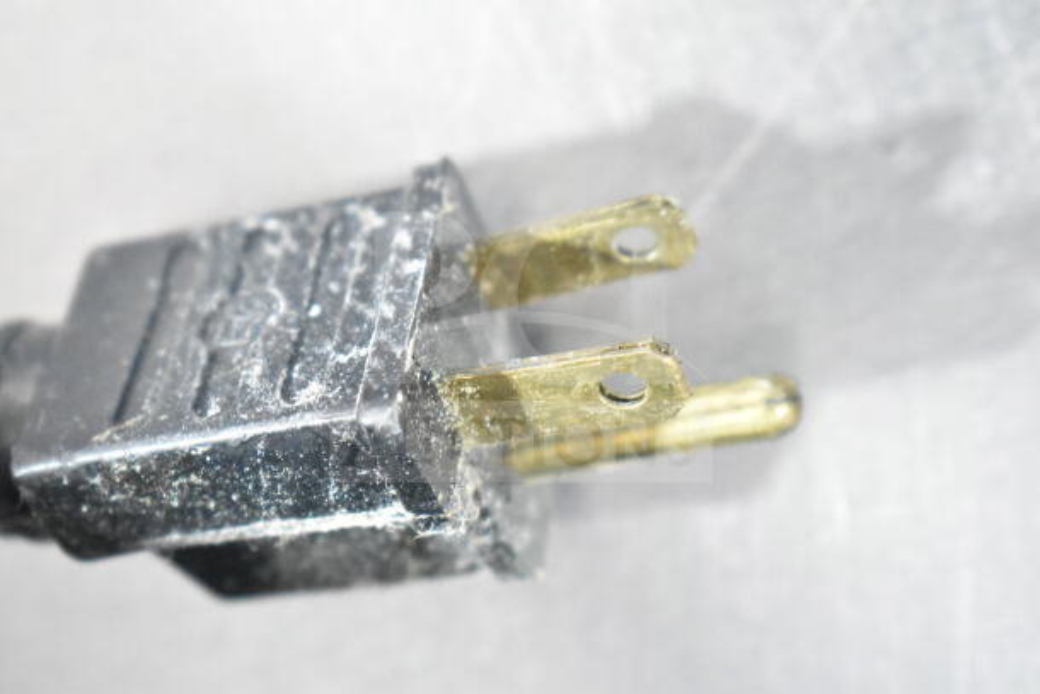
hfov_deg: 24.6
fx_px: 2384
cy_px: 347
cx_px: 520
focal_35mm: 82
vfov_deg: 16.6
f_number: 5.6
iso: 14400
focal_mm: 55
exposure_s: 1/100
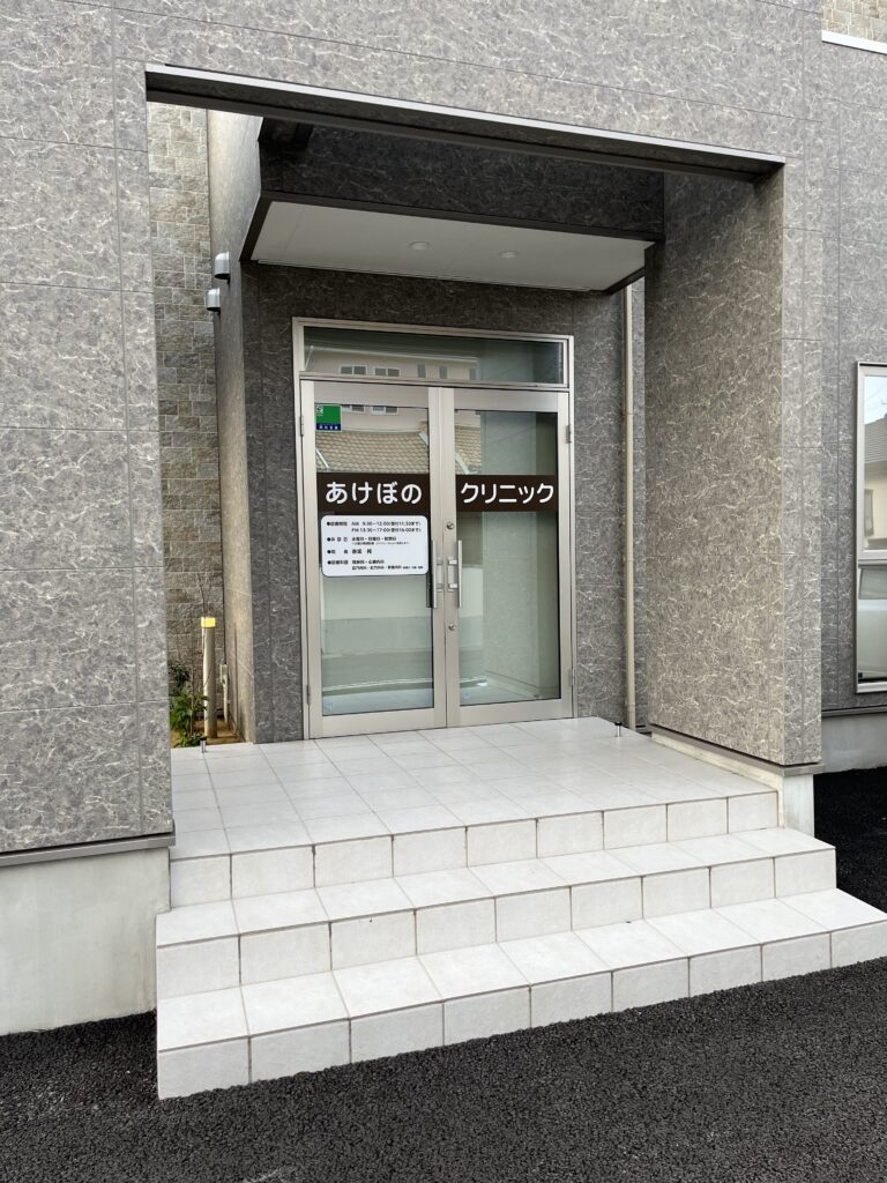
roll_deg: +1.5
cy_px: 592
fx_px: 888
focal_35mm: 26
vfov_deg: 67.3
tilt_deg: -2.4
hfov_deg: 53.1
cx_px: 444
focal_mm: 5.1
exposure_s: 1/598
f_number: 1.6
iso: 50
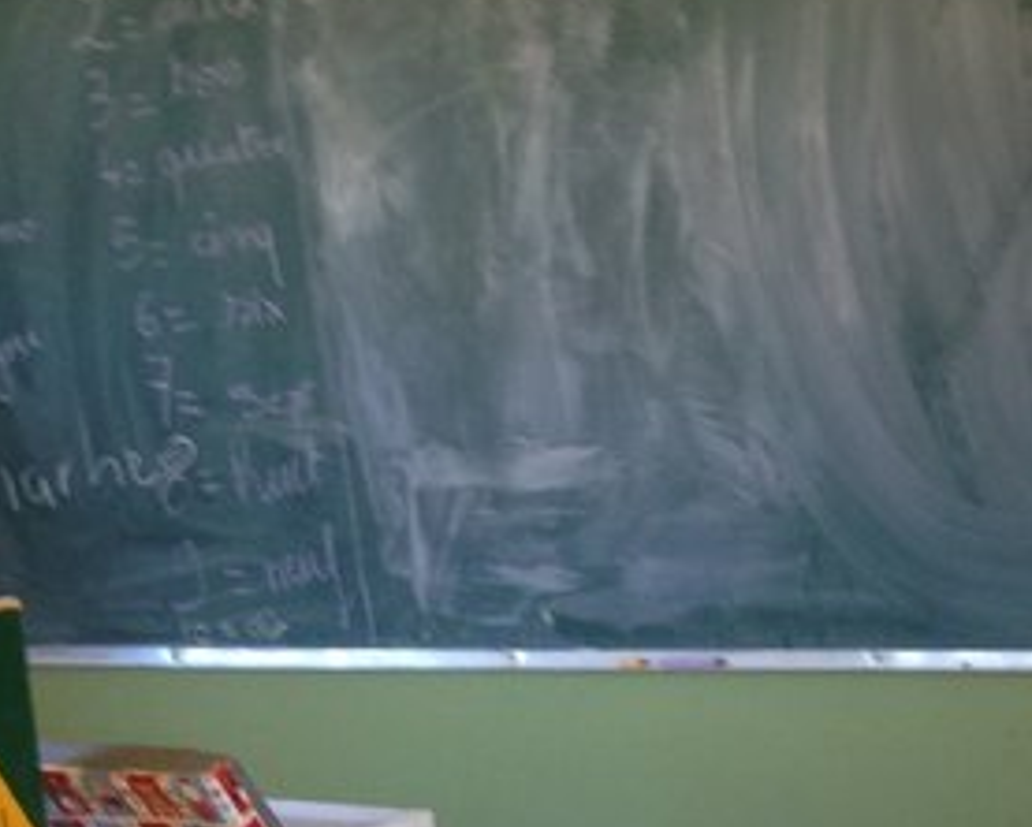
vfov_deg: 12.8
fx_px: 3637
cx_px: 1241
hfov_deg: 15.6
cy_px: 838
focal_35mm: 119
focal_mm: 4.12
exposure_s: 1/20
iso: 64
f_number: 2.4
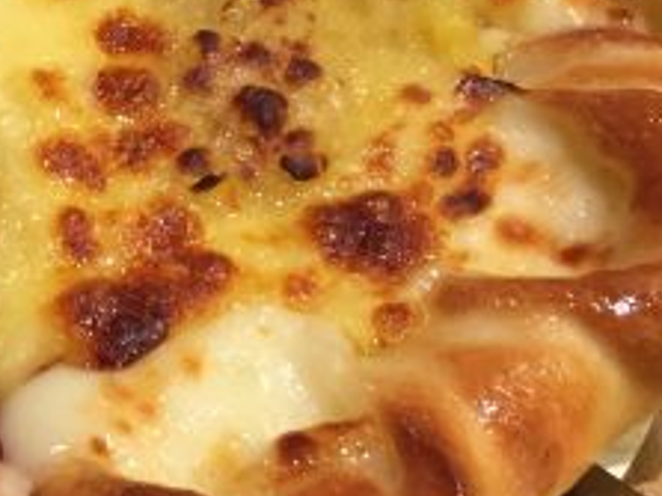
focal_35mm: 91
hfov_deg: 19.8
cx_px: -193
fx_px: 1739
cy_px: 120
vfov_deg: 16.1
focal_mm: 4.15
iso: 125
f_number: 2.2
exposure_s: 1/33
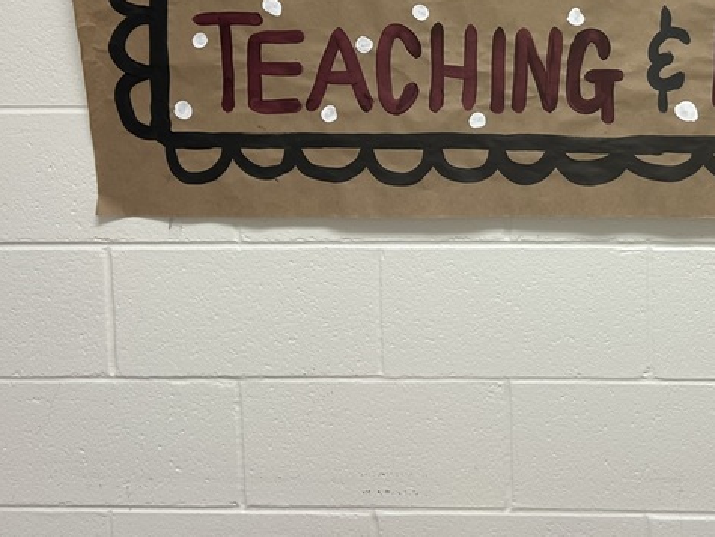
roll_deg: +1.1
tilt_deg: -4.9
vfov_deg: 25.1
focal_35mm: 56
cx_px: 622
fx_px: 1158
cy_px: 18
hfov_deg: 32.8
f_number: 1.5
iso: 64
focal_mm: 5.7
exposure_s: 1/60
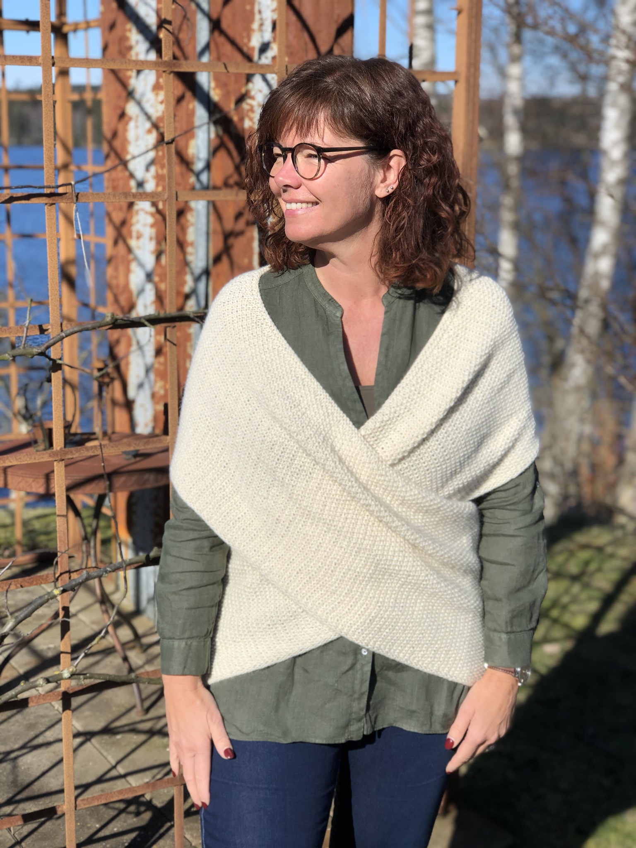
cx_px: 318
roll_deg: -0.8
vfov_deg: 33.8
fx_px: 1396
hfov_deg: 25.7
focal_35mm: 57
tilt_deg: -12.5
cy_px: 424
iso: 20
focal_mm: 6.6
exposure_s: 1/1066
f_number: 2.8
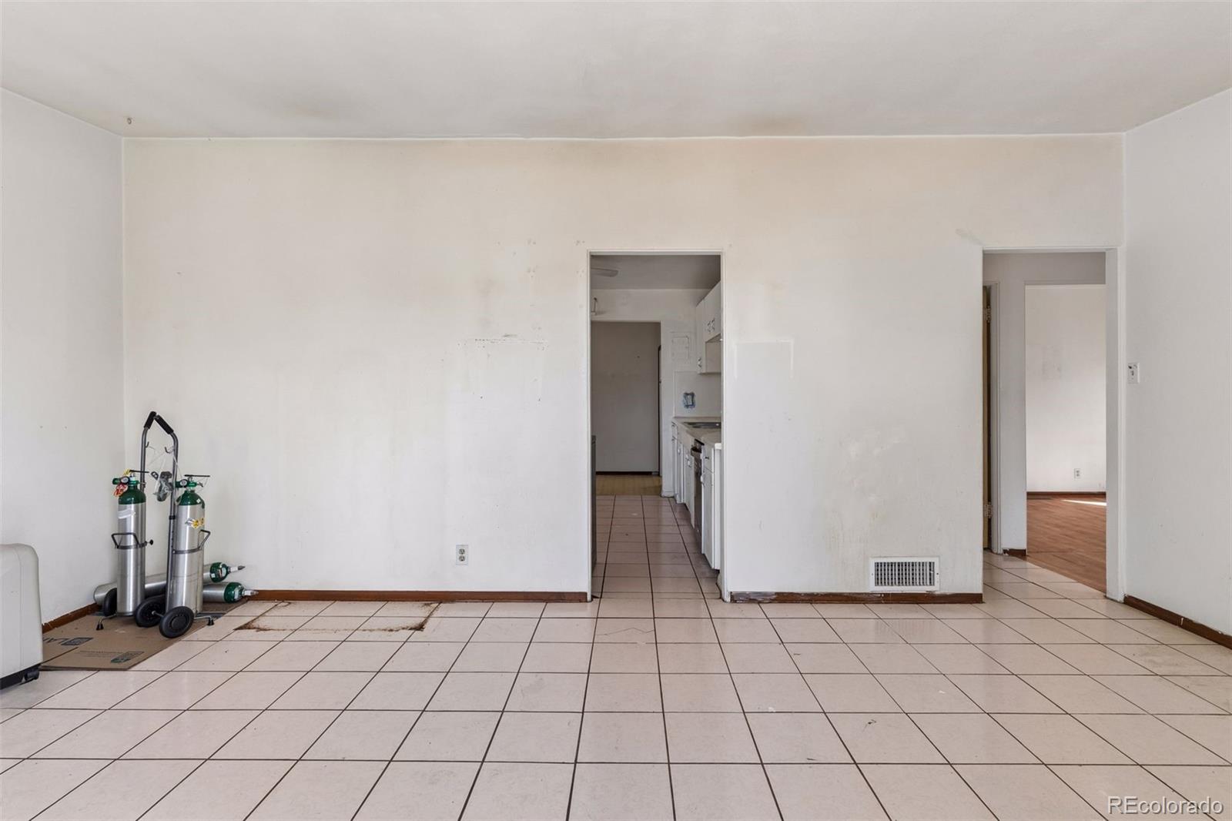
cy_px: 410
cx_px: 616
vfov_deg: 70.4
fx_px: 582
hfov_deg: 93.3
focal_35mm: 17
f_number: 9
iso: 400
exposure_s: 1/60
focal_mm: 17
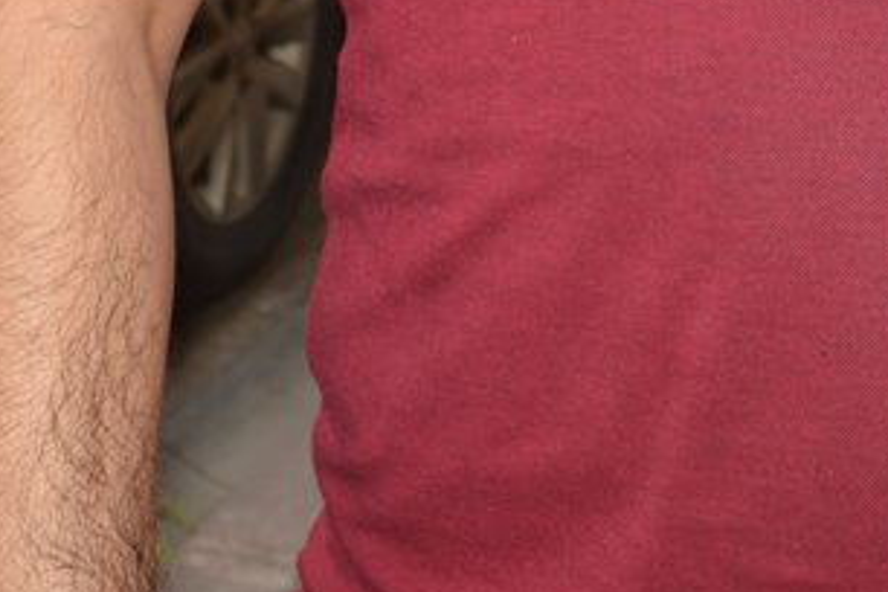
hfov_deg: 15.3
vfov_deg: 9.4
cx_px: 636
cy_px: -717
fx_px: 3305
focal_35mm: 134
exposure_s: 1/200
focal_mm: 20
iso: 100
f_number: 5
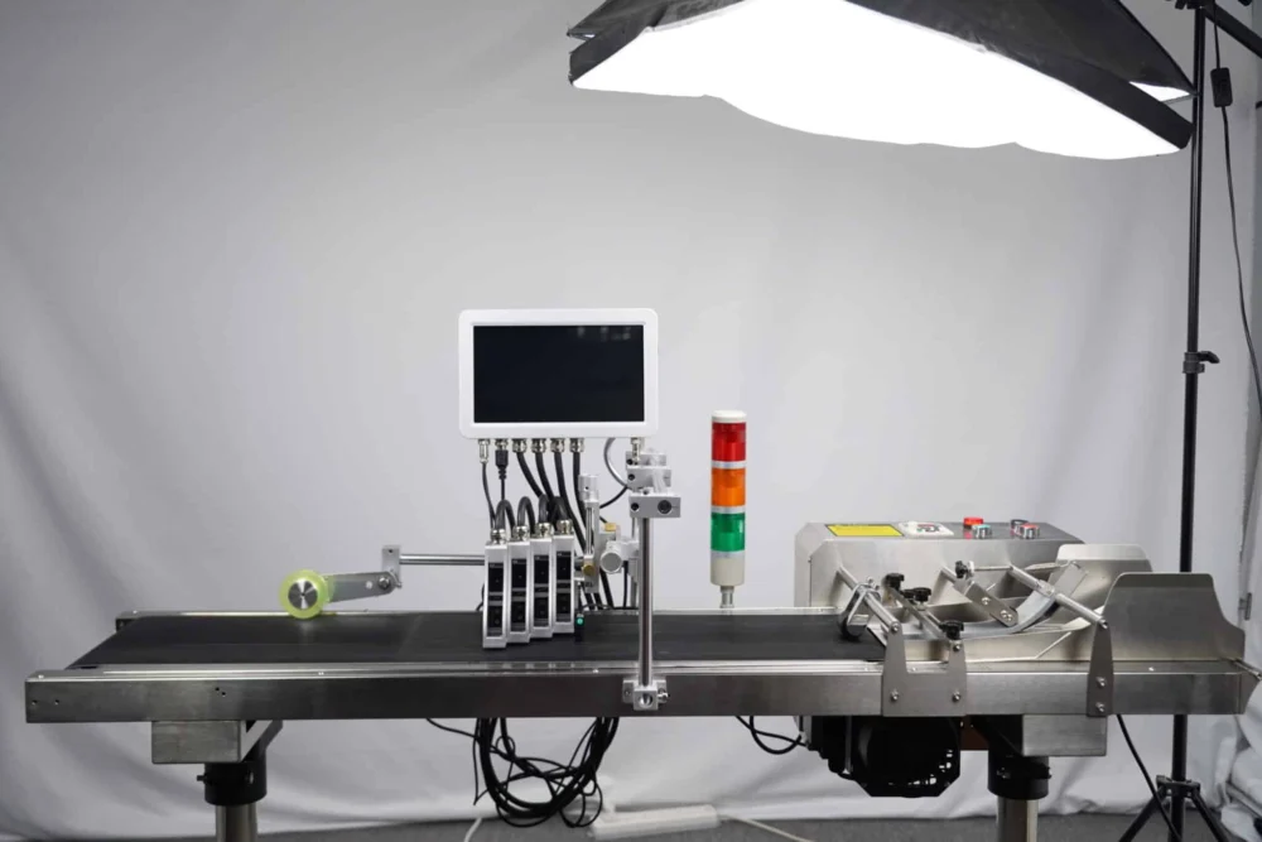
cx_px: 631
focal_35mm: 37
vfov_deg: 36.0
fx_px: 1297
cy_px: 421
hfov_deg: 51.9
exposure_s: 1/40
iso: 500
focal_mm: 37
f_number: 4
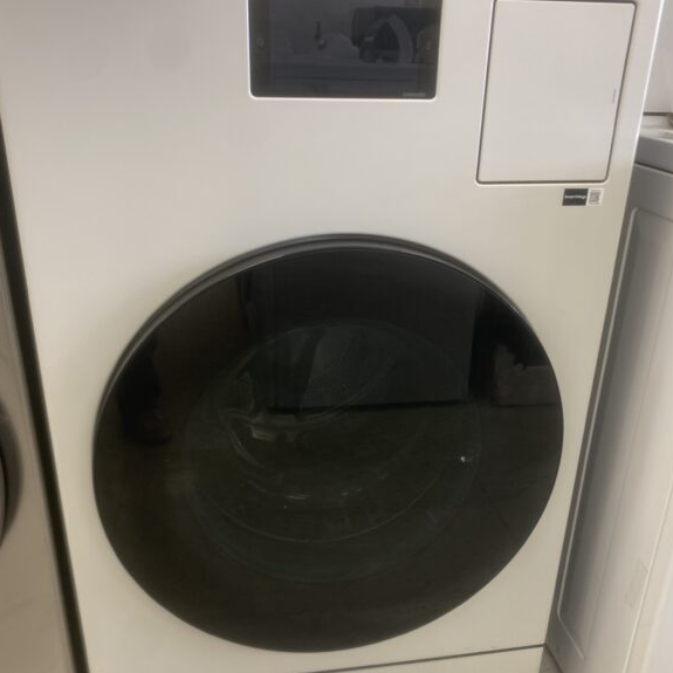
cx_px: 336
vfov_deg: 51.1
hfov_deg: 51.1
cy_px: 357
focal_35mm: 32
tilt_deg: -23.6
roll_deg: -1.3
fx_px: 704
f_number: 1.8
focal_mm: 4.25
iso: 80
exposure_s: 1/67
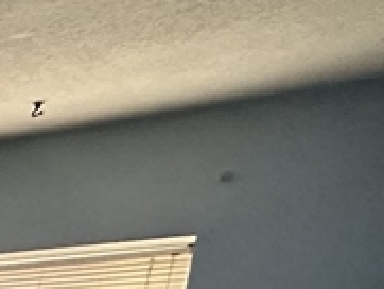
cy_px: 627
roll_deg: -0.7
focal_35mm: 79
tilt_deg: -14.1
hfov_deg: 14.4
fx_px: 877
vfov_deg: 14.5
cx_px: -569
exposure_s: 1/60
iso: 640
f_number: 2.2
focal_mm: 2.22
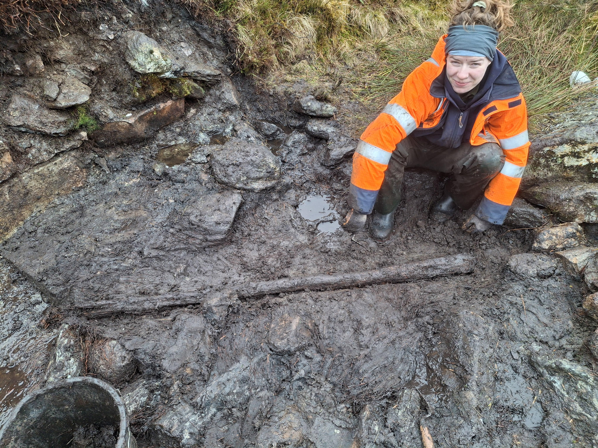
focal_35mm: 25
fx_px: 432
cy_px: 224
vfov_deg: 54.9
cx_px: 299
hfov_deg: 69.4
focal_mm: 4.69
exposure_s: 1/100
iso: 64
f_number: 1.8
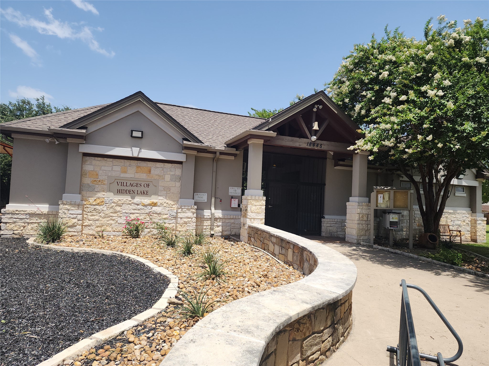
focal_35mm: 23
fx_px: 325
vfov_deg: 58.9
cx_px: 244
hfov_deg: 73.9
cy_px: 183
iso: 12
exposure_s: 1/900
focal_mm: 6.4
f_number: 1.8
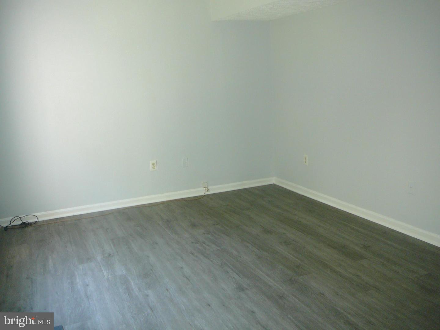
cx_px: 220
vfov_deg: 40.7
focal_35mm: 35
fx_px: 445
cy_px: 165
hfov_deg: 52.6
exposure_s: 1/20
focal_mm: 5.2
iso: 100
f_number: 2.8
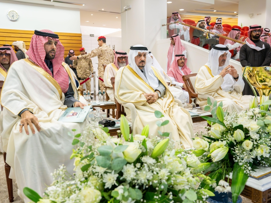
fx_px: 258
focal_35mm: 33
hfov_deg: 55.3
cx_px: 142
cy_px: 101
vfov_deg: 42.9
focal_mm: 30
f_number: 4.5
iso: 5000
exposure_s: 1/200
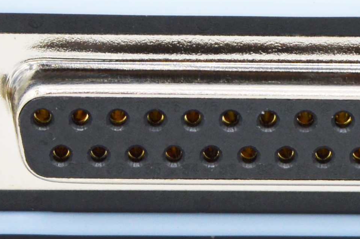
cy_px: 94
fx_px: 3168
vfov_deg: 4.3
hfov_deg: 6.5
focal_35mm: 317
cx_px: 367
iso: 100
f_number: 8
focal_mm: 48
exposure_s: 1/250
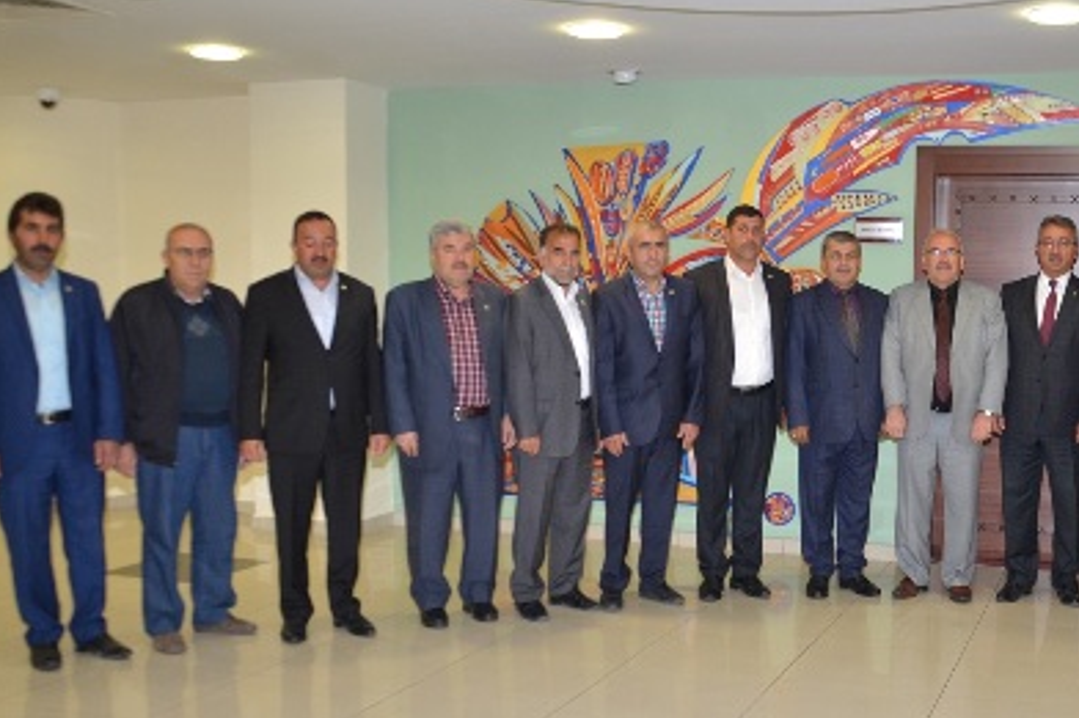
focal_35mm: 44
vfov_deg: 30.4
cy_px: 443
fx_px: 1318
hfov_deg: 43.4
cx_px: 776
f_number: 4
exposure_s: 1/60
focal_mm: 18
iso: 800
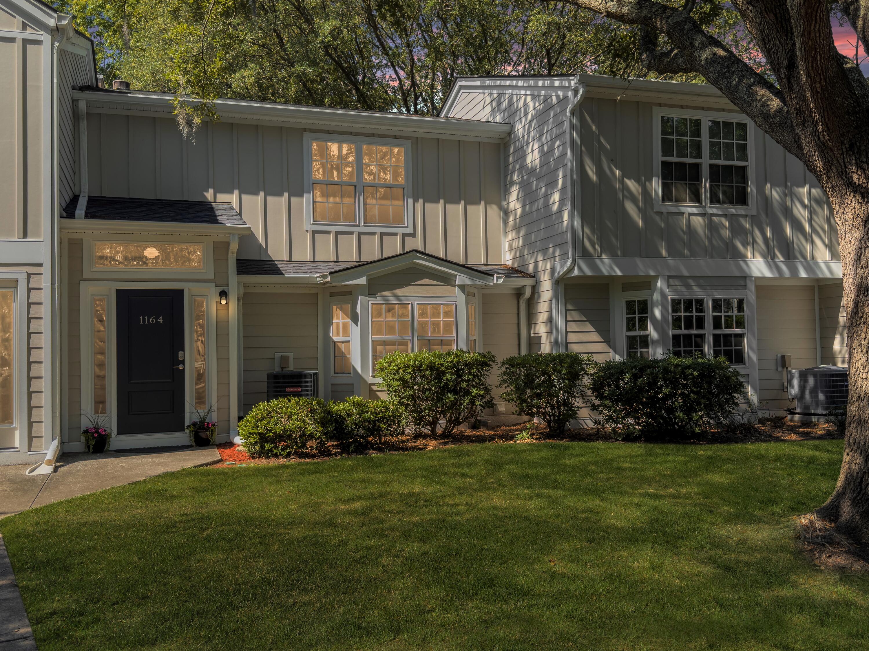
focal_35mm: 33
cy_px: 326
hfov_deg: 55.4
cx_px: 434
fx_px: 828
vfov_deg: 42.9
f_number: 1.8
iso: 80
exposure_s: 1/1400
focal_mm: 6.76
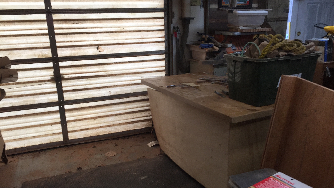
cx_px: 166
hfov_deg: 61.0
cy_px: 105
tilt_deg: -16.7
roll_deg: +1.4
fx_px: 283
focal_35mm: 32
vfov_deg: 36.6
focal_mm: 4.15
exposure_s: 1/60
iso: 40
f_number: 2.2
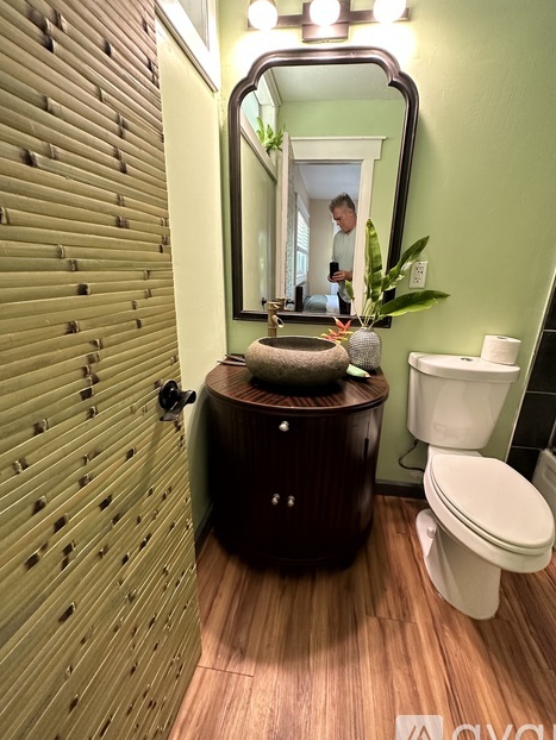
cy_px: 366
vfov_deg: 98.1
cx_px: 291
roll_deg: -1.8
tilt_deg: -18.4
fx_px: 321
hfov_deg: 81.7
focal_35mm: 15
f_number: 2.2
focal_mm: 2.22
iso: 400
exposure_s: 1/60
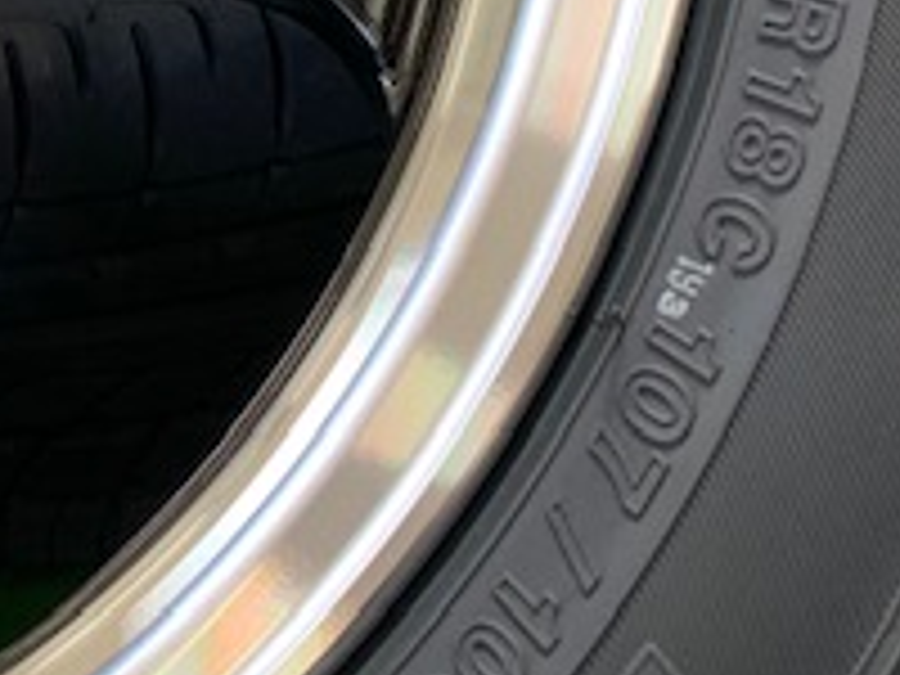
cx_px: -274
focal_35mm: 83
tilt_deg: -36.7
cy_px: -117
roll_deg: +13.0
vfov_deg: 17.1
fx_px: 2158
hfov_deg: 21.3
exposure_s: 1/60
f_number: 1.8
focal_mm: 4.25
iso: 100
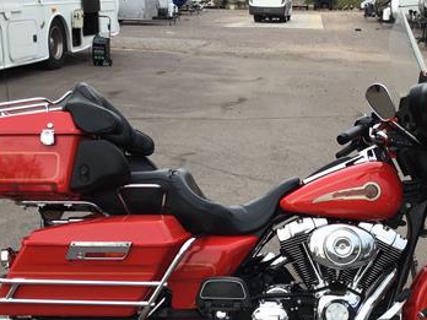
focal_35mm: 57
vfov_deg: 25.4
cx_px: 280
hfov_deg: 33.5
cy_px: 234
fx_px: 703
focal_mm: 3.3
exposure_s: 1/120
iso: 25
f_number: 2.4
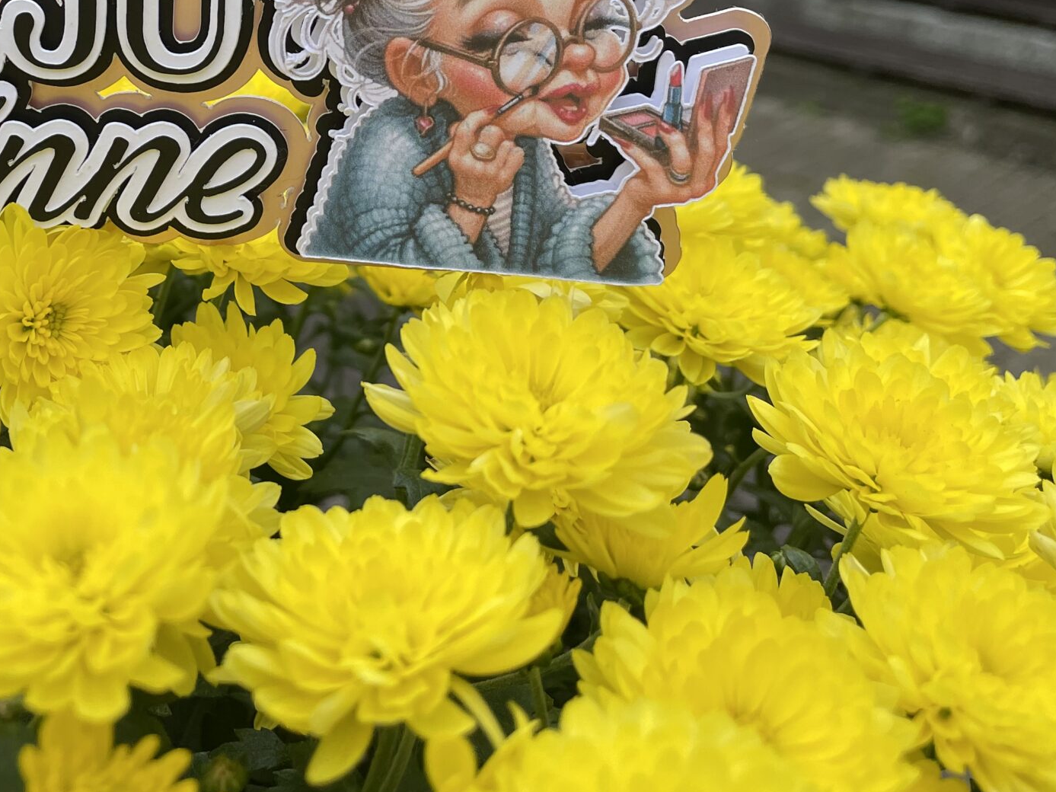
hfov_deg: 38.2
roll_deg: -0.3
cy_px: 89
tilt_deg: -16.6
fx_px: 1464
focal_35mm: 48
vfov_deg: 29.1
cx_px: 211
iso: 50
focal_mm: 4.2
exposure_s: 1/673
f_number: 1.6
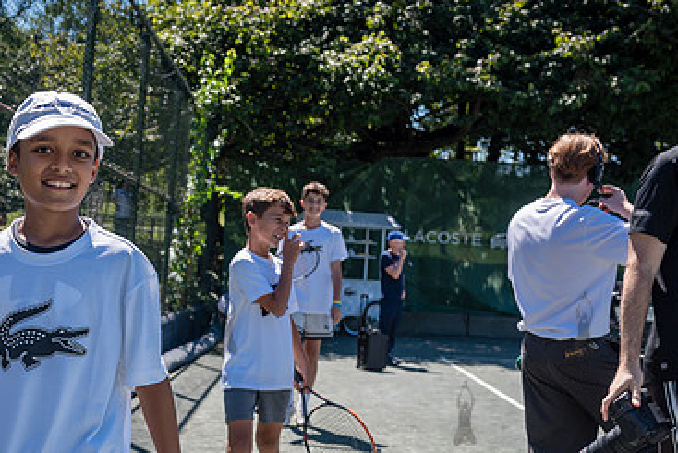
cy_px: 323
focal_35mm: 60
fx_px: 1130
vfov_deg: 22.5
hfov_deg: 33.1
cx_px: 225
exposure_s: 1/800
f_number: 5
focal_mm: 38
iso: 200
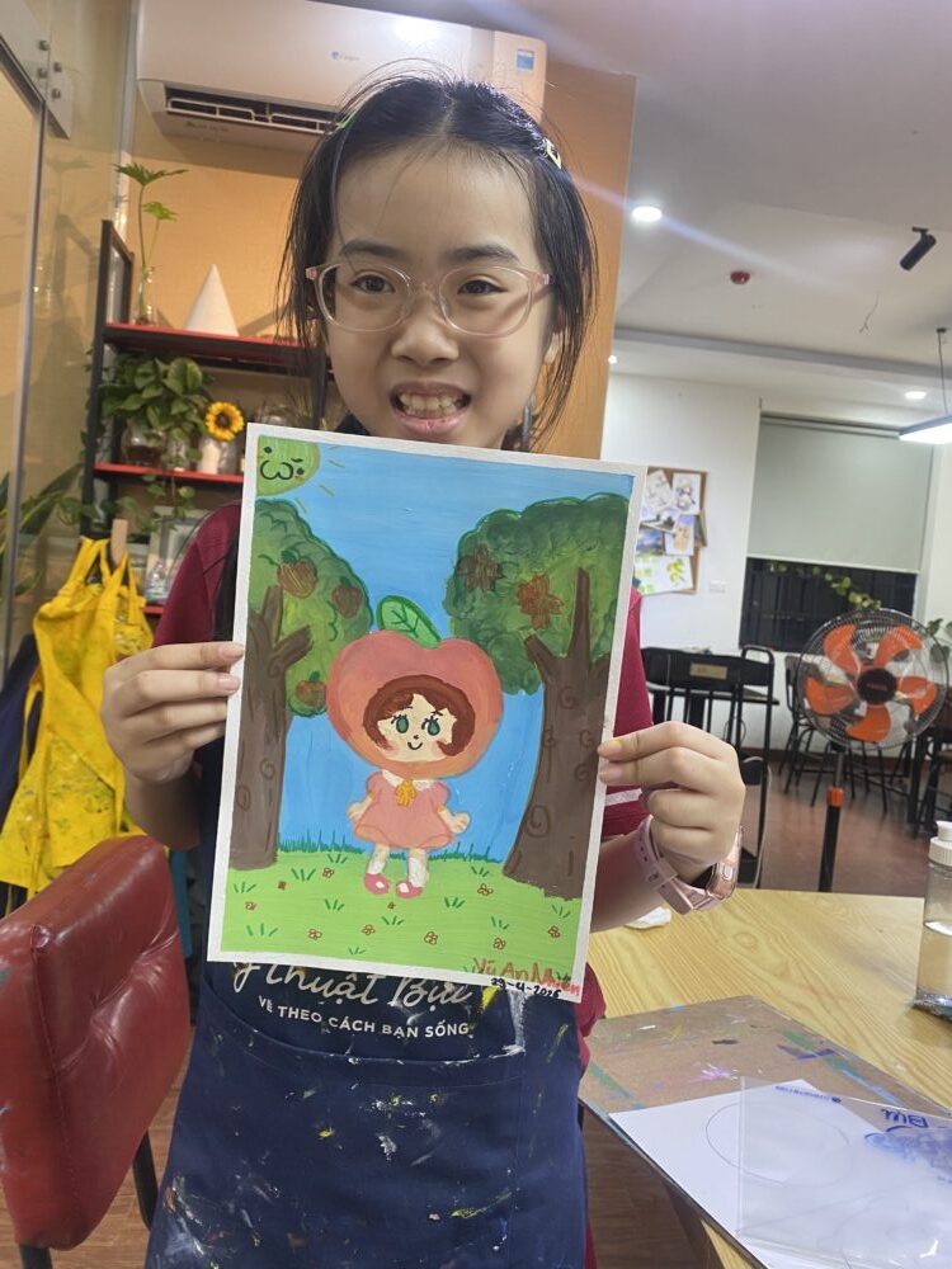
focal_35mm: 26
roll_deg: -6.1
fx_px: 953
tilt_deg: -2.9
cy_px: 634
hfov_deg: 53.1
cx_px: 476
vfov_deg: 67.3
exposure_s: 1/50
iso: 80
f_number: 1.8
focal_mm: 4.25
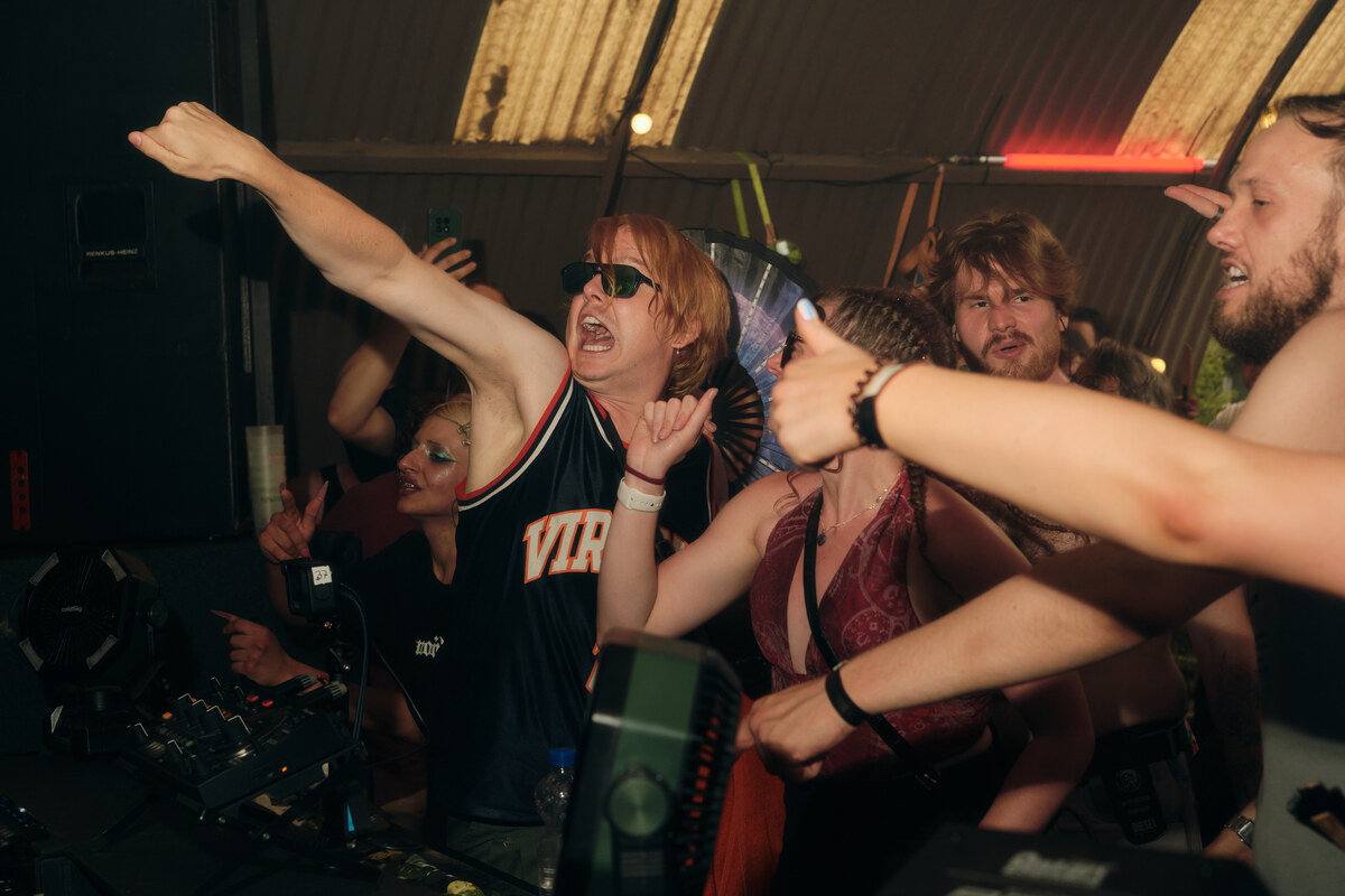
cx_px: 672
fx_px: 1868
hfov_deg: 39.6
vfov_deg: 27.0
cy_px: 448
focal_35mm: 50
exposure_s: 1/125
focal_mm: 33
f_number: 4
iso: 640
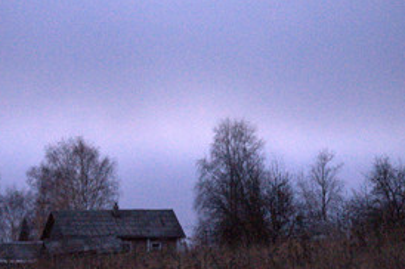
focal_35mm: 288
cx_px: 135
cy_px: 245
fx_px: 3235
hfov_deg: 7.2
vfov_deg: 4.8
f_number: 4.8
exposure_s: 1/80
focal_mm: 105
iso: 800
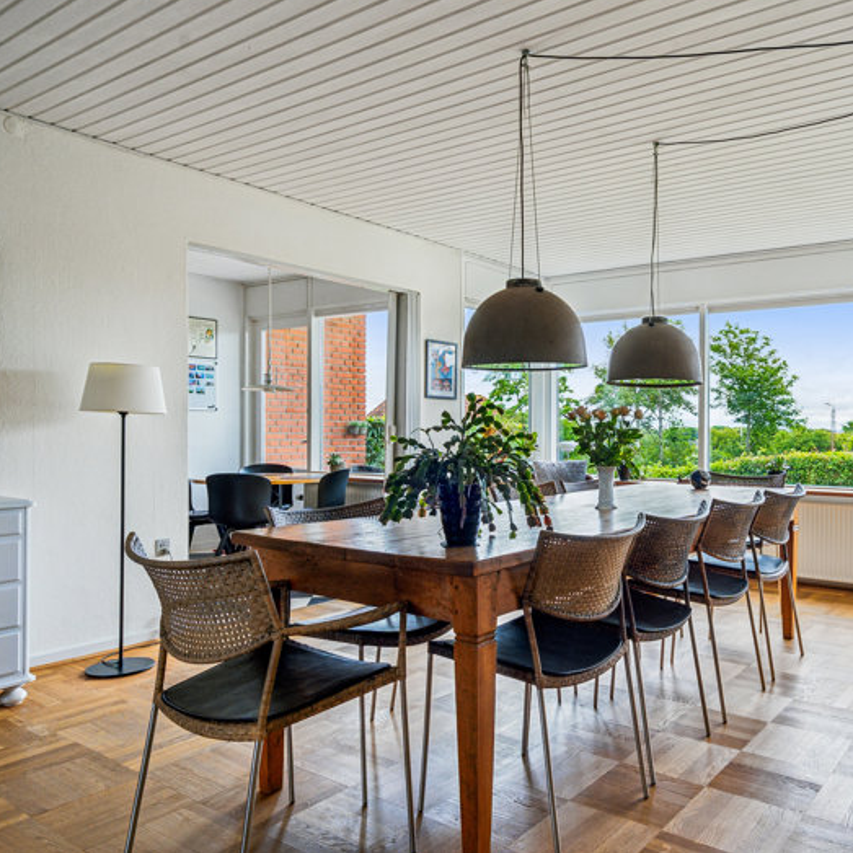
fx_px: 725
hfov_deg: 59.3
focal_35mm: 26
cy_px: 423
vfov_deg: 60.9
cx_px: 581
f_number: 8
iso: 400
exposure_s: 1/80
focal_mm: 20
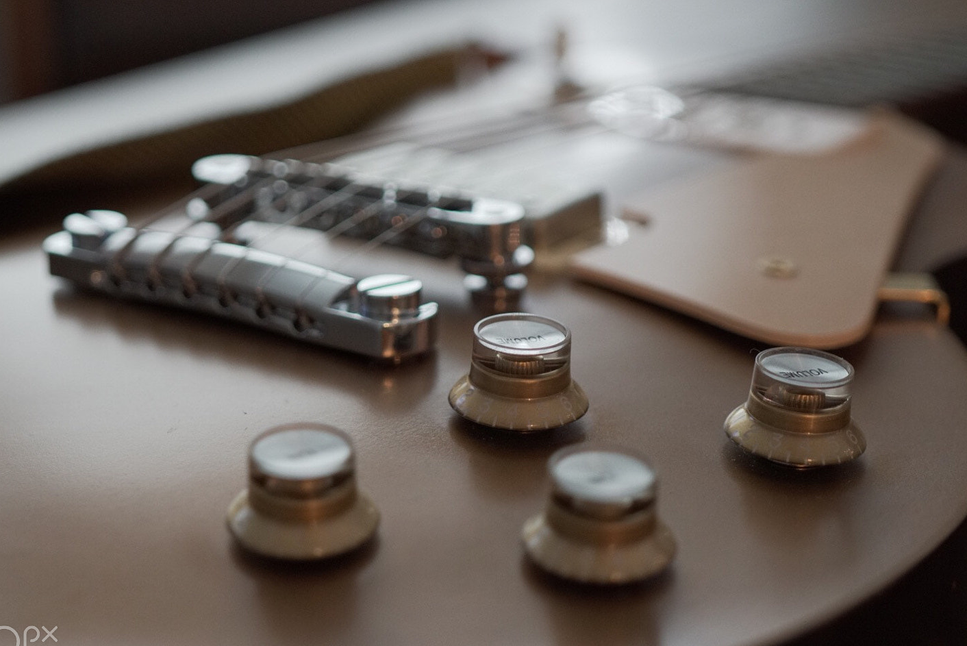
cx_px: 436
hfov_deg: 23.9
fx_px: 2284
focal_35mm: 85
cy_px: 365
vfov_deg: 16.1
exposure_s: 1/200
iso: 2000
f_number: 2.8
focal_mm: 50
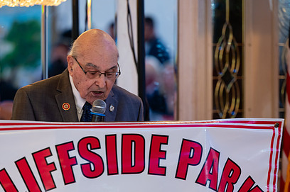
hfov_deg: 8.1
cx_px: 145
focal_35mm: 256
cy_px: 131
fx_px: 2060
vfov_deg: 5.4
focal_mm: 170
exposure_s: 1/125
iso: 1250
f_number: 3.2
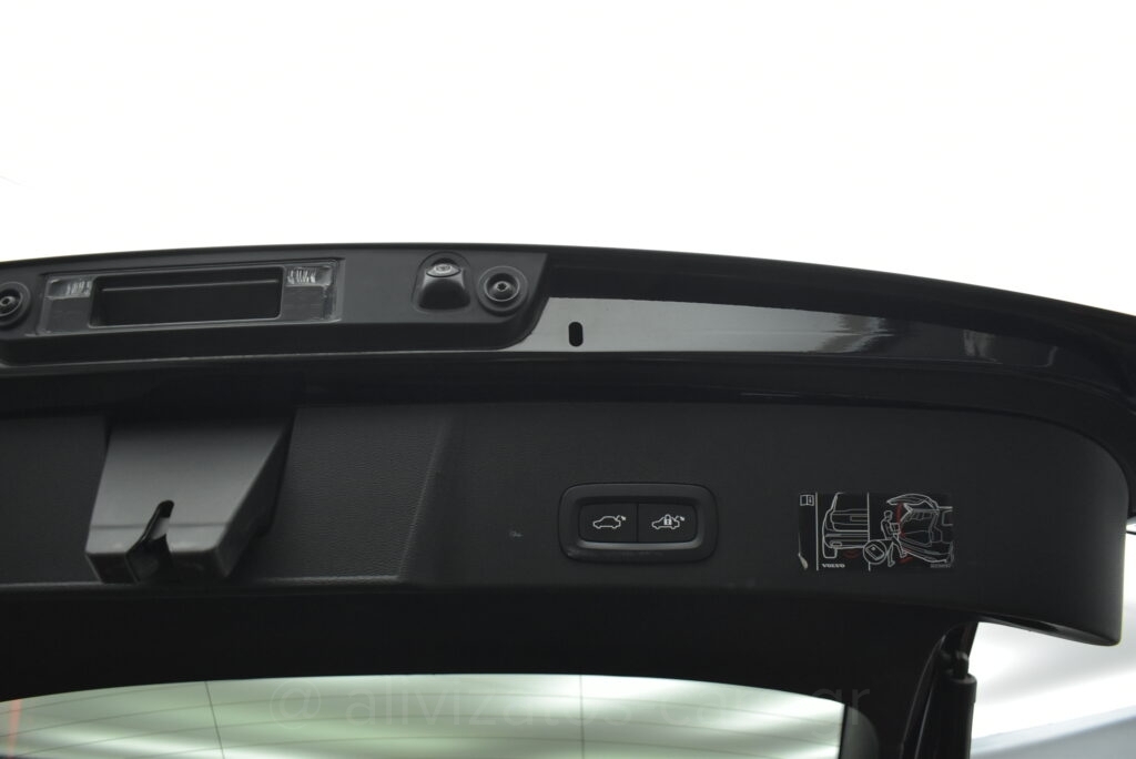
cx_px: 568
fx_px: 947
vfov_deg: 43.7
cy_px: 380
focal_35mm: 30
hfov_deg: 61.9
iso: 1600
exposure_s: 1/160
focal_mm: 20
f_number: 3.5
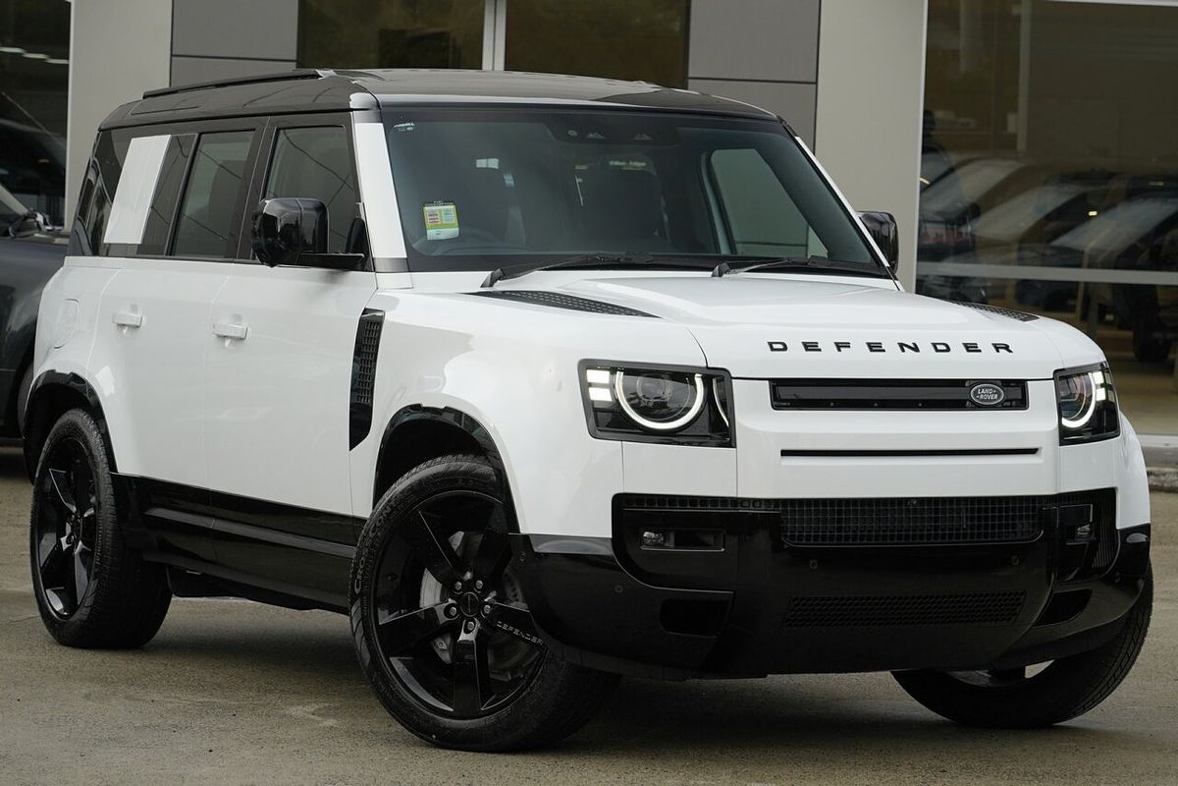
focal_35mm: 105
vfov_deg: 13.0
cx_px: 589
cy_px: 393
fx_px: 3436
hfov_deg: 19.5
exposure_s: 1/500
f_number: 7.1
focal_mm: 105
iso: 1000
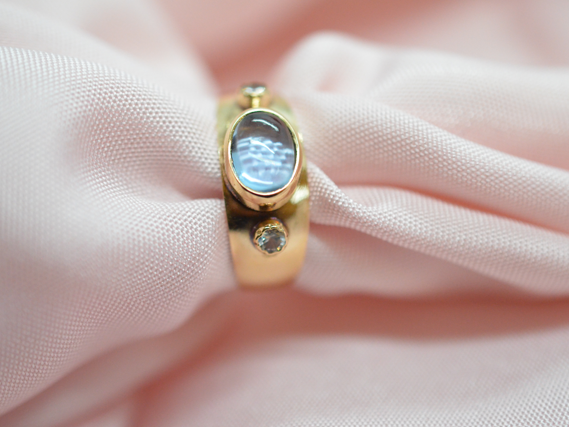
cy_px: 212
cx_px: 298
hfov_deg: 29.4
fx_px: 1085
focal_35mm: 66
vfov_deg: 22.3
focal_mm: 40
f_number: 4
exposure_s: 1/2500
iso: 4000
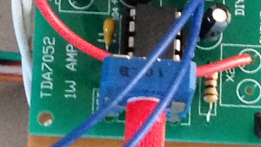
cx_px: 292
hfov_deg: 8.1
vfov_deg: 4.6
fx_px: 1834
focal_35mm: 265
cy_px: 84
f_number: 2.4
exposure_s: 1/15
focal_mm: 4.12
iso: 400
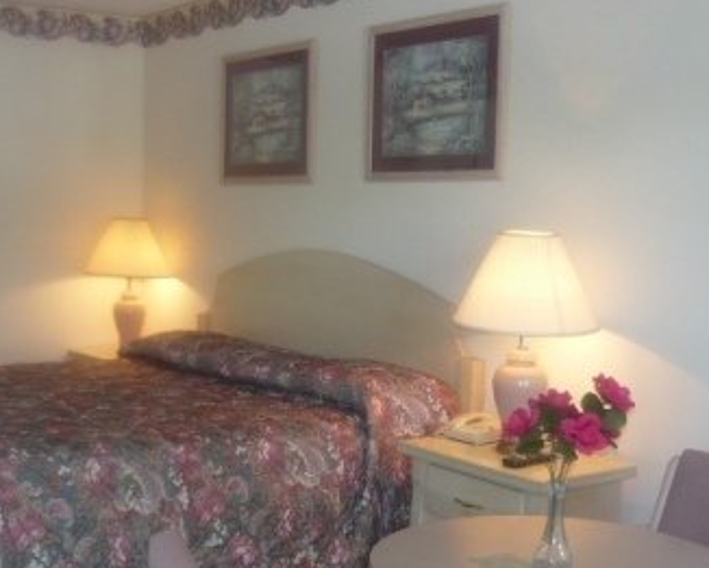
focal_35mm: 50
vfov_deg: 30.1
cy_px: 356
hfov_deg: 37.2
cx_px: 281
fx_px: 1049
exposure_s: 1/30
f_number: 2.8
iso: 125
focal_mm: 5.5
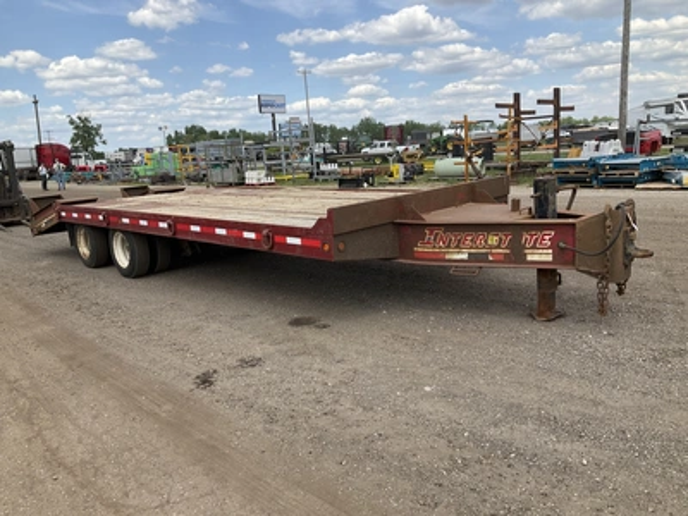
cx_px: 344
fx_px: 576
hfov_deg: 61.7
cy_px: 258
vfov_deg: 48.2
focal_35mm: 29
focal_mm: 3
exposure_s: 1/1451
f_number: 1.8
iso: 25
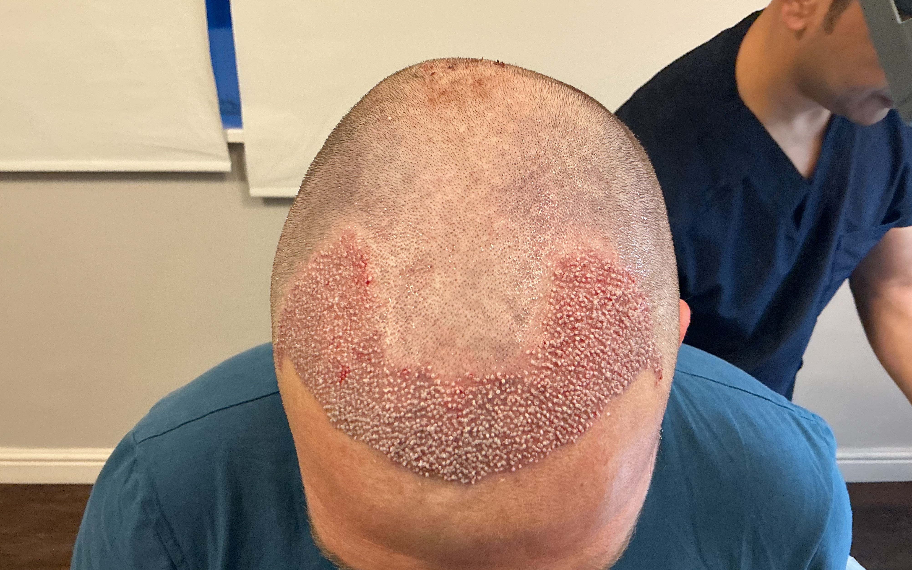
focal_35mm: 31
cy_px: 329
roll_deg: -0.8
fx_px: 771
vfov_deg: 40.5
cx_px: 456
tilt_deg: -27.0
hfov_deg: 61.2
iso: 160
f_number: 1.8
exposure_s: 1/50
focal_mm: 3
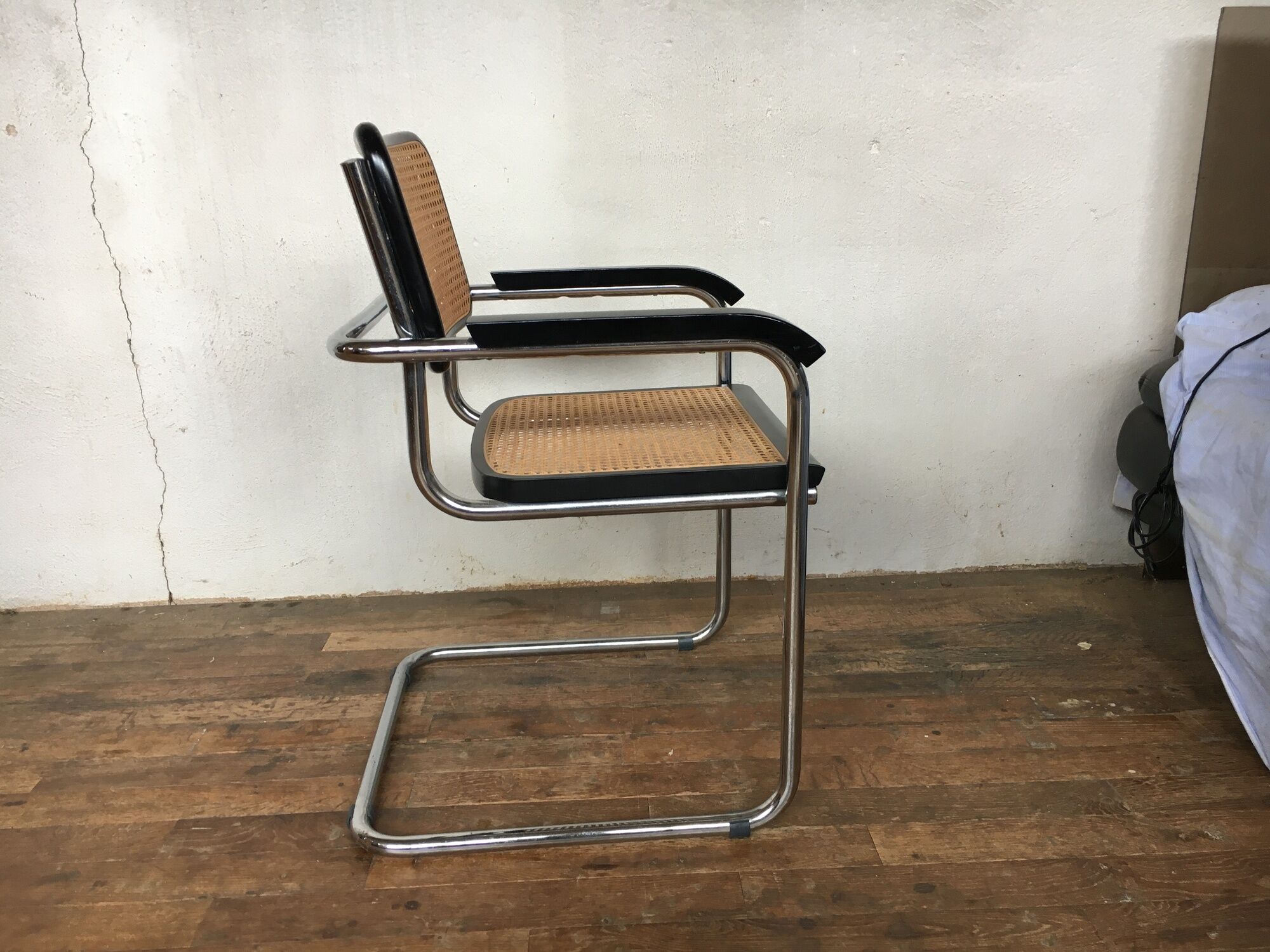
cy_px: 476
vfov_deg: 48.2
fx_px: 1064
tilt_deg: -18.5
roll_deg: +1.4
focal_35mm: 29
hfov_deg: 61.7
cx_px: 635
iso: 25
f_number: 2.2
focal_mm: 4.15
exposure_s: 1/33
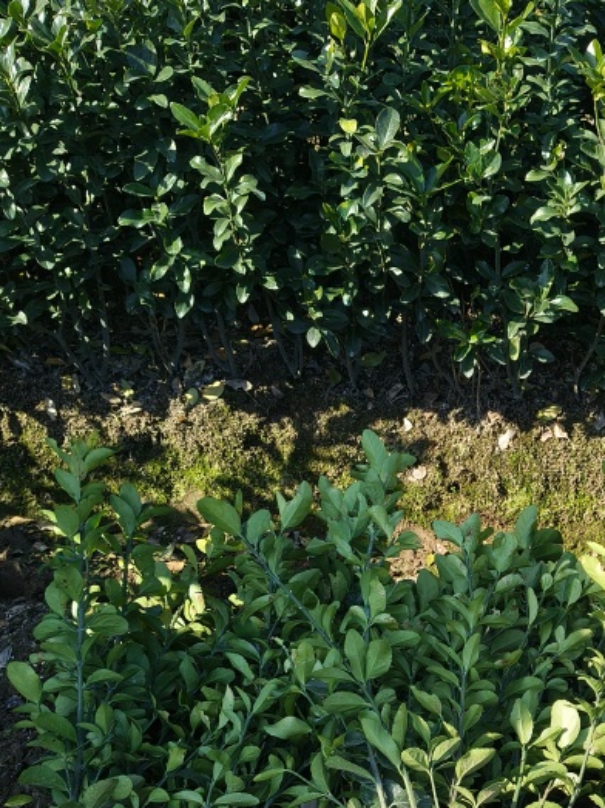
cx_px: 577
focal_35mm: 53
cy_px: 696
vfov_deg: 34.5
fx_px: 1236
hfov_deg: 26.3
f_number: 1.8
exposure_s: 1/1664
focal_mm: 4.84
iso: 80
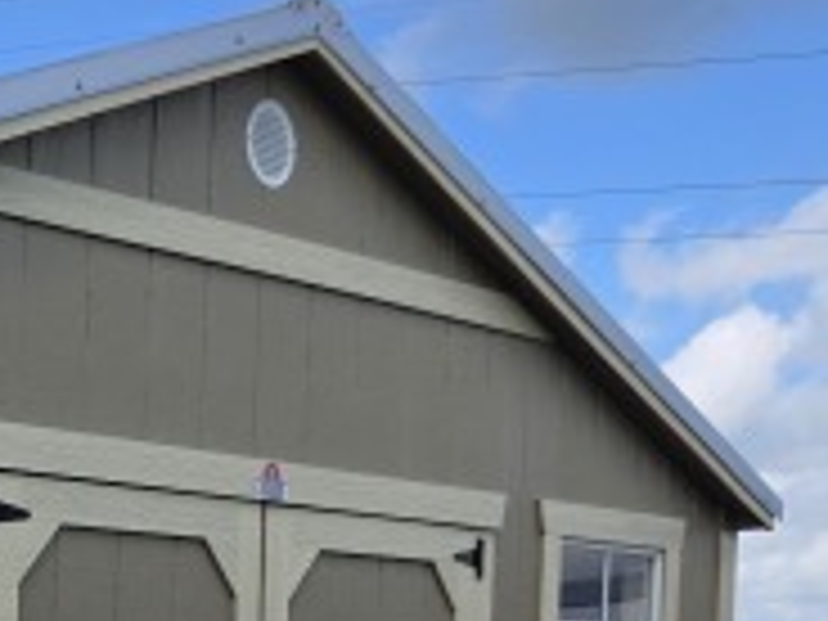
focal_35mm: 80
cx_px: -504
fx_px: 1914
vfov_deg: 17.2
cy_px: 824
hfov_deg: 20.1
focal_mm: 6.3
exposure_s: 1/4650
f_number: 1.7
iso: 80
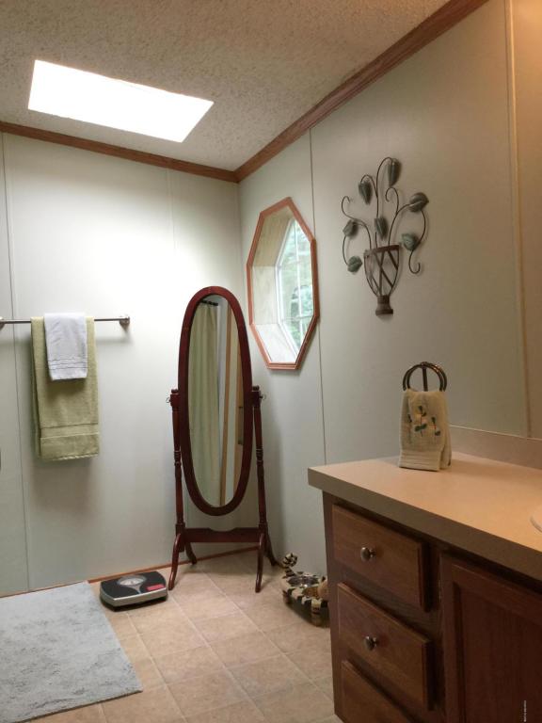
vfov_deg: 58.4
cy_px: 362
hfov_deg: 45.4
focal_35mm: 31
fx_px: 647
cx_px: 271
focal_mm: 3.3
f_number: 2.4
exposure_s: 1/40
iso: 25
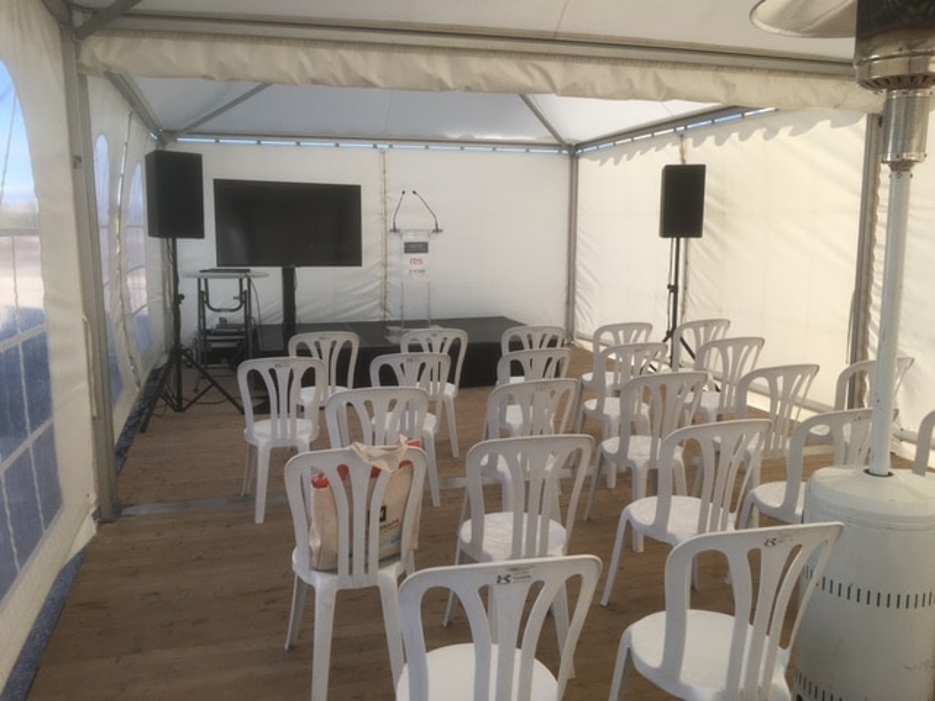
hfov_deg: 61.7
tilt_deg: -8.1
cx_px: 468
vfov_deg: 48.2
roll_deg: -0.1
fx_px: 783
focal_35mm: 29
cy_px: 350
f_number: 2.2
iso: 25
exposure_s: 1/565
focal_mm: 4.15
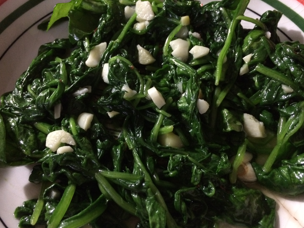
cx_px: 149
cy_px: 112
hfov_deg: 58.3
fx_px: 272
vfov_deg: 45.4
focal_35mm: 31
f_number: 2.2
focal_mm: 4.12
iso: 500
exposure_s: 1/15
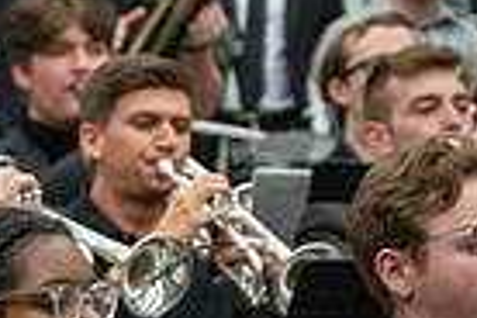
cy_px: 624
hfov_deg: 6.8
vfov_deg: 4.6
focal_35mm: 294
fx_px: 3895
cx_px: -425
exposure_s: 1/500
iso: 10000
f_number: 4
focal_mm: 70
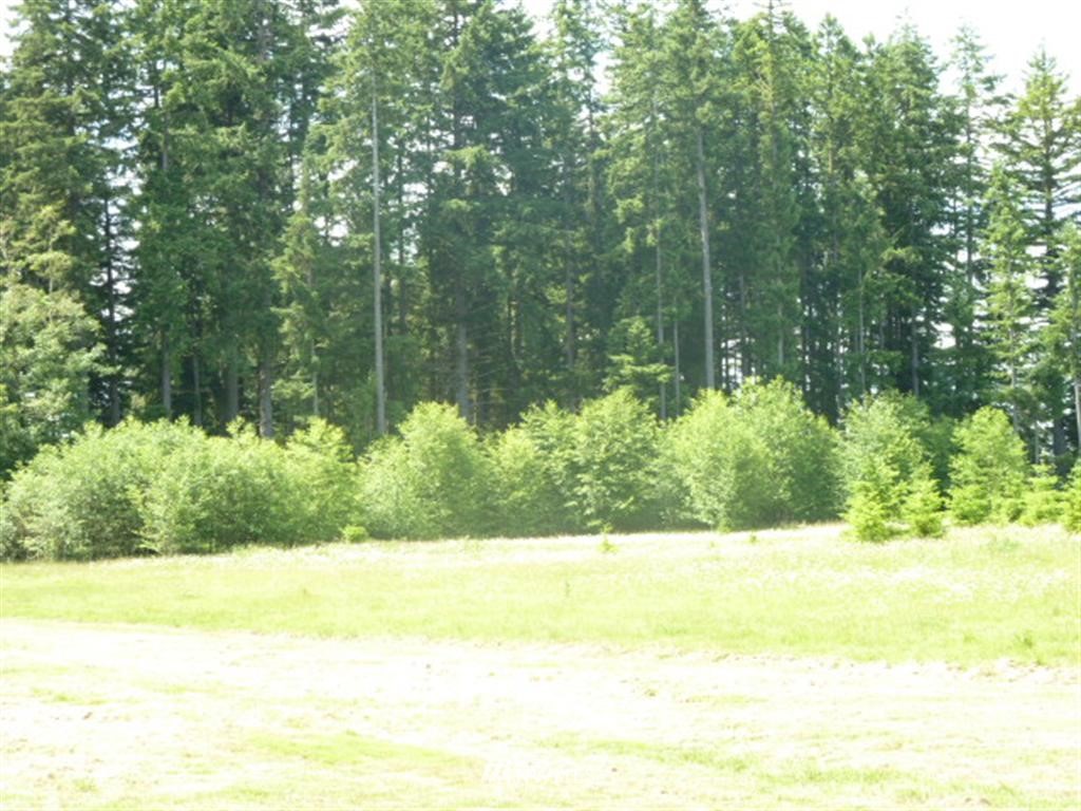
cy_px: 406
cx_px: 540
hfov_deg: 25.0
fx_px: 2436
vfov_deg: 18.9
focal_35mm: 78
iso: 80
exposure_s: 1/60
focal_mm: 12.8
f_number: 4.2
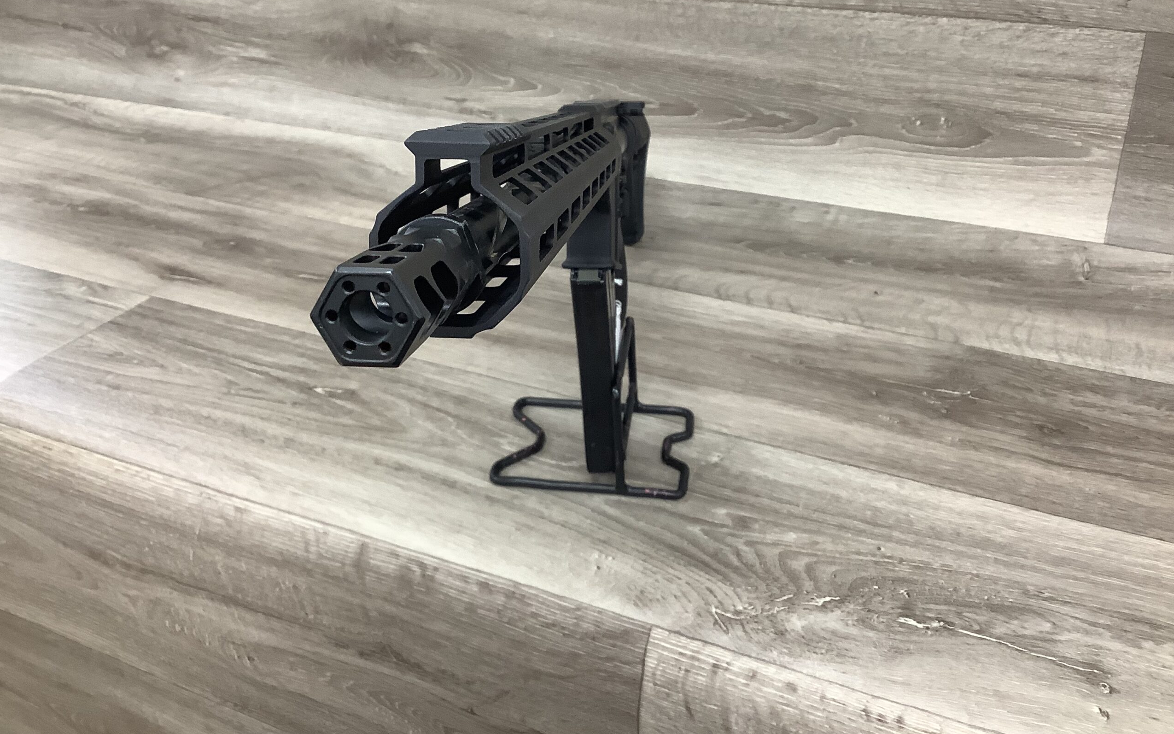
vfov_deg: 38.2
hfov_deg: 58.1
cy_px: 296
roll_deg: +0.9
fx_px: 1056
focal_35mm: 33
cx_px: 586
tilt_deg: -29.4
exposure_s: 1/60
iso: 125
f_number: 2.4
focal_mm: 3.3
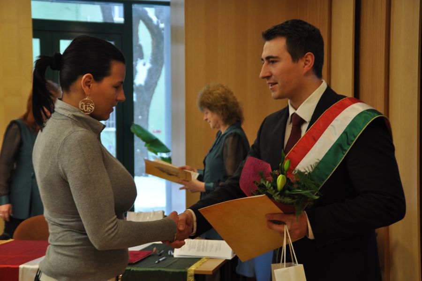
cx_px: 211
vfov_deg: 21.5
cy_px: 140
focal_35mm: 63
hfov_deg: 31.9
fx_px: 738
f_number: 4.5
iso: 450
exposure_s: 1/60
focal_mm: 42
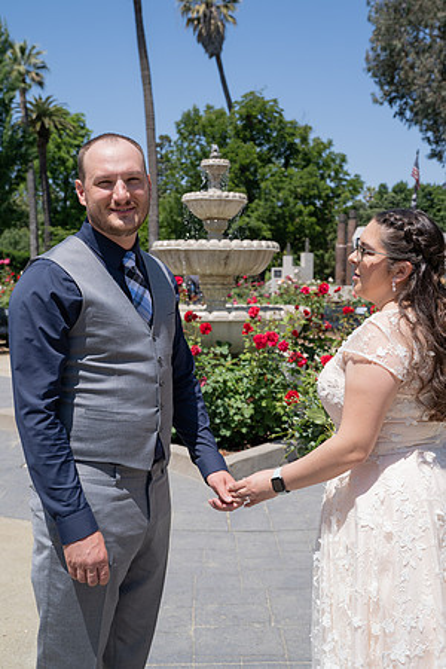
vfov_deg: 47.4
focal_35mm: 41
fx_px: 762
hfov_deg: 32.6
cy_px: 334
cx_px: 223
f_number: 6.3
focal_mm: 41
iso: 100
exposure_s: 1/320
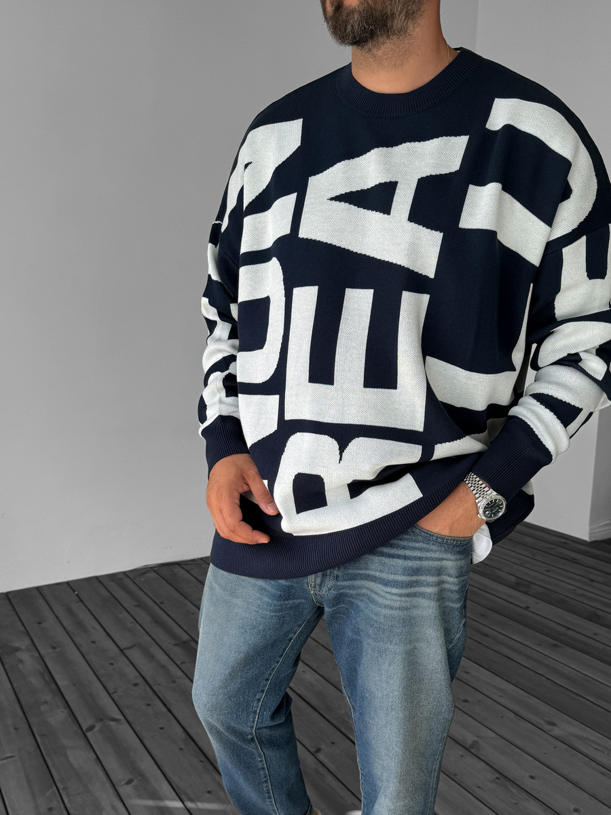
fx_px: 753
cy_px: 490
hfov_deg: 44.2
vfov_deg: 56.4
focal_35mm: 32
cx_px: 314
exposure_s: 1/340
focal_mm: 6.76
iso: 80
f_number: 1.8
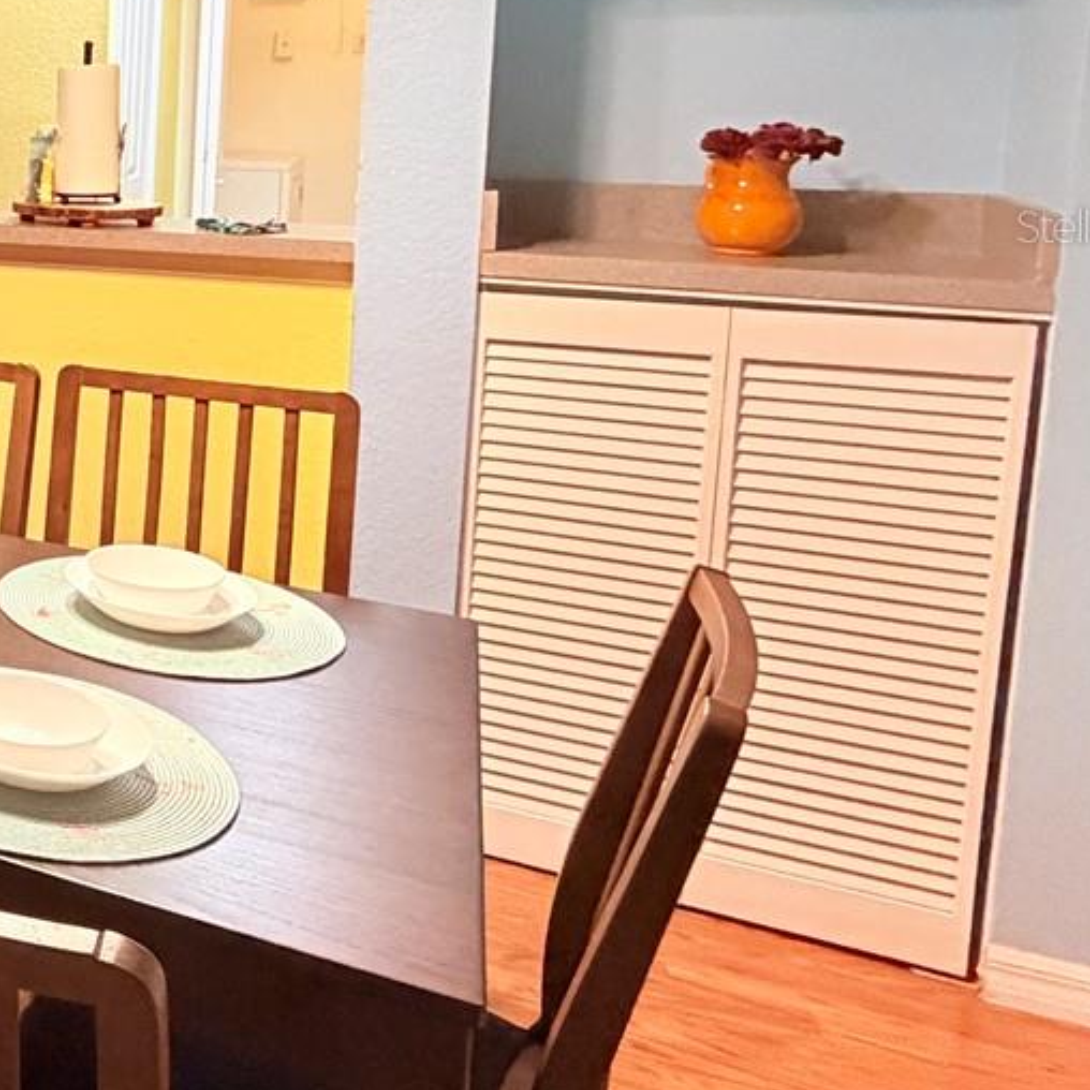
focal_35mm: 39
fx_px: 1389
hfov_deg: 29.1
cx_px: -498
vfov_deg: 41.1
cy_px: 225
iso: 640
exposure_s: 1/60
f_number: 2.2
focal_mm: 2.22
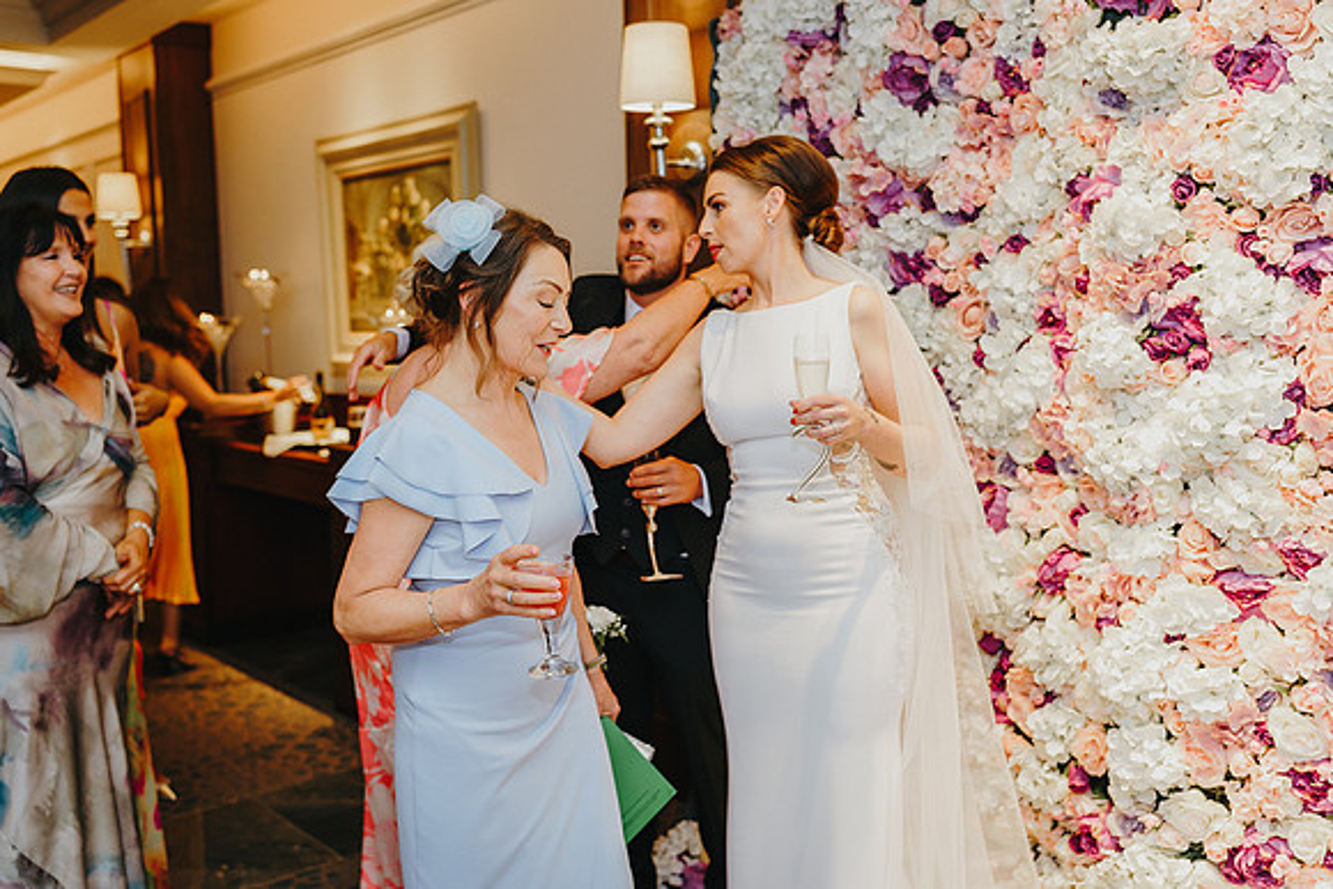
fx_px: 1296
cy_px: 444
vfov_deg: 37.9
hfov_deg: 54.4
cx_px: 666
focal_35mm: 35
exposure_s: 1/200
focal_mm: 35
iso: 640
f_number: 2.2
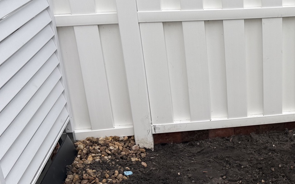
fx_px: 450
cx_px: 288
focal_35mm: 56
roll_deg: -0.2
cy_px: 94
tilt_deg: -22.4
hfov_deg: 33.5
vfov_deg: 23.1
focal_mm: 6.76
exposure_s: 1/247
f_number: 1.78
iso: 64
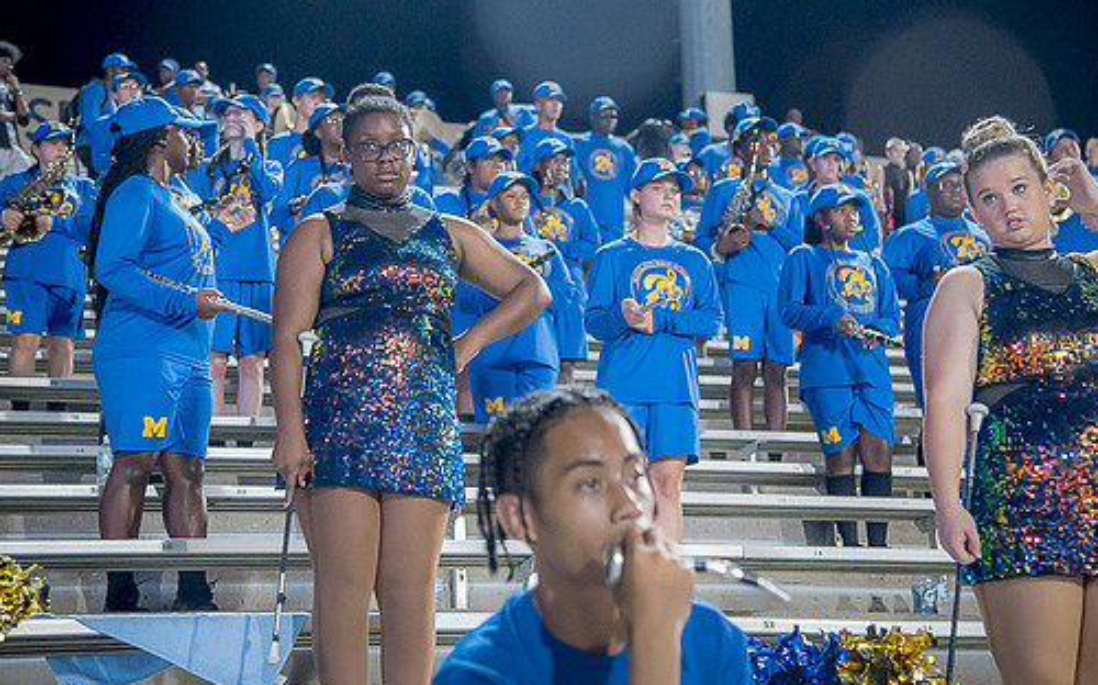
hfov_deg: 31.5
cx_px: 567
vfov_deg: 20.0
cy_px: 292
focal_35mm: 65
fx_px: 1944
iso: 2000
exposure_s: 1/200
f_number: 4
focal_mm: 55
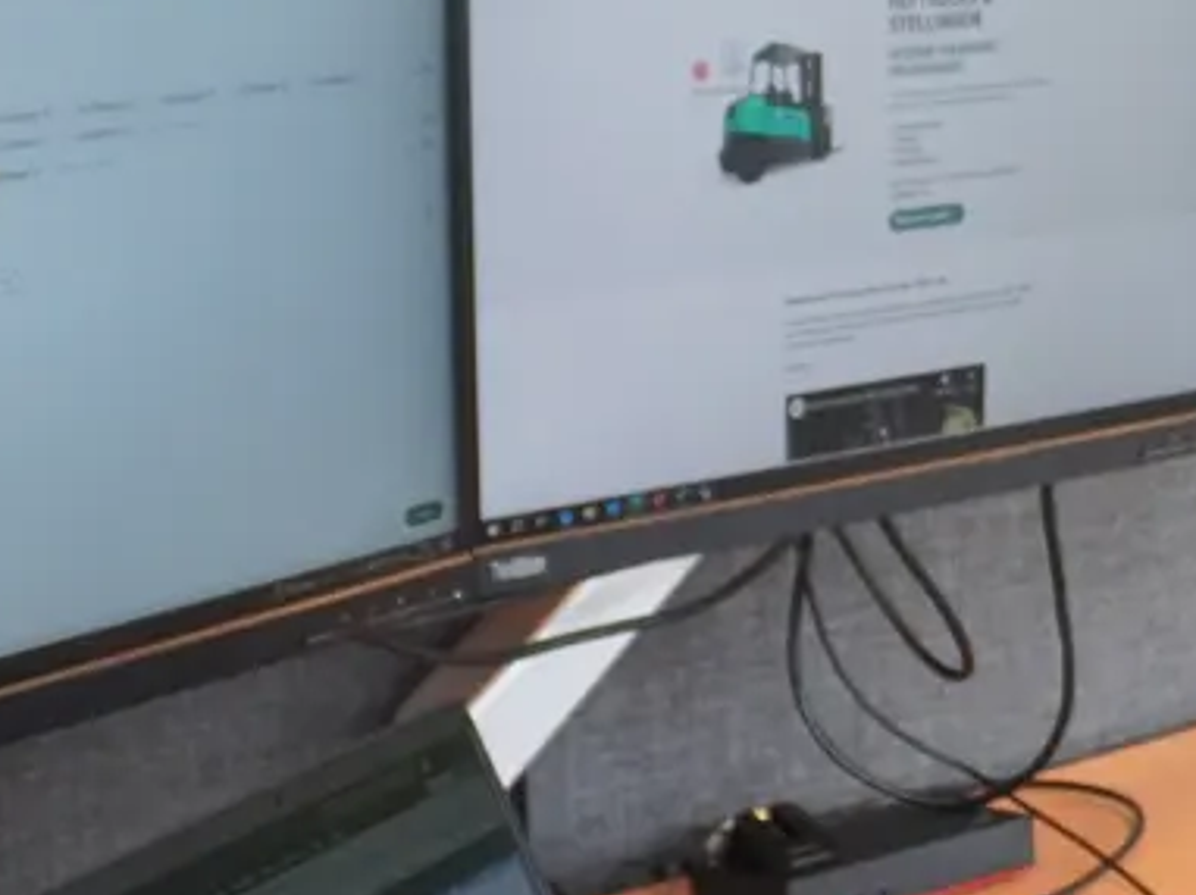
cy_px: 602
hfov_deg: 16.1
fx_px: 4005
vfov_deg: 12.7
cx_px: 1575
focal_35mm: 116
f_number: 4.5
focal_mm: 24
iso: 1250
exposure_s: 1/160
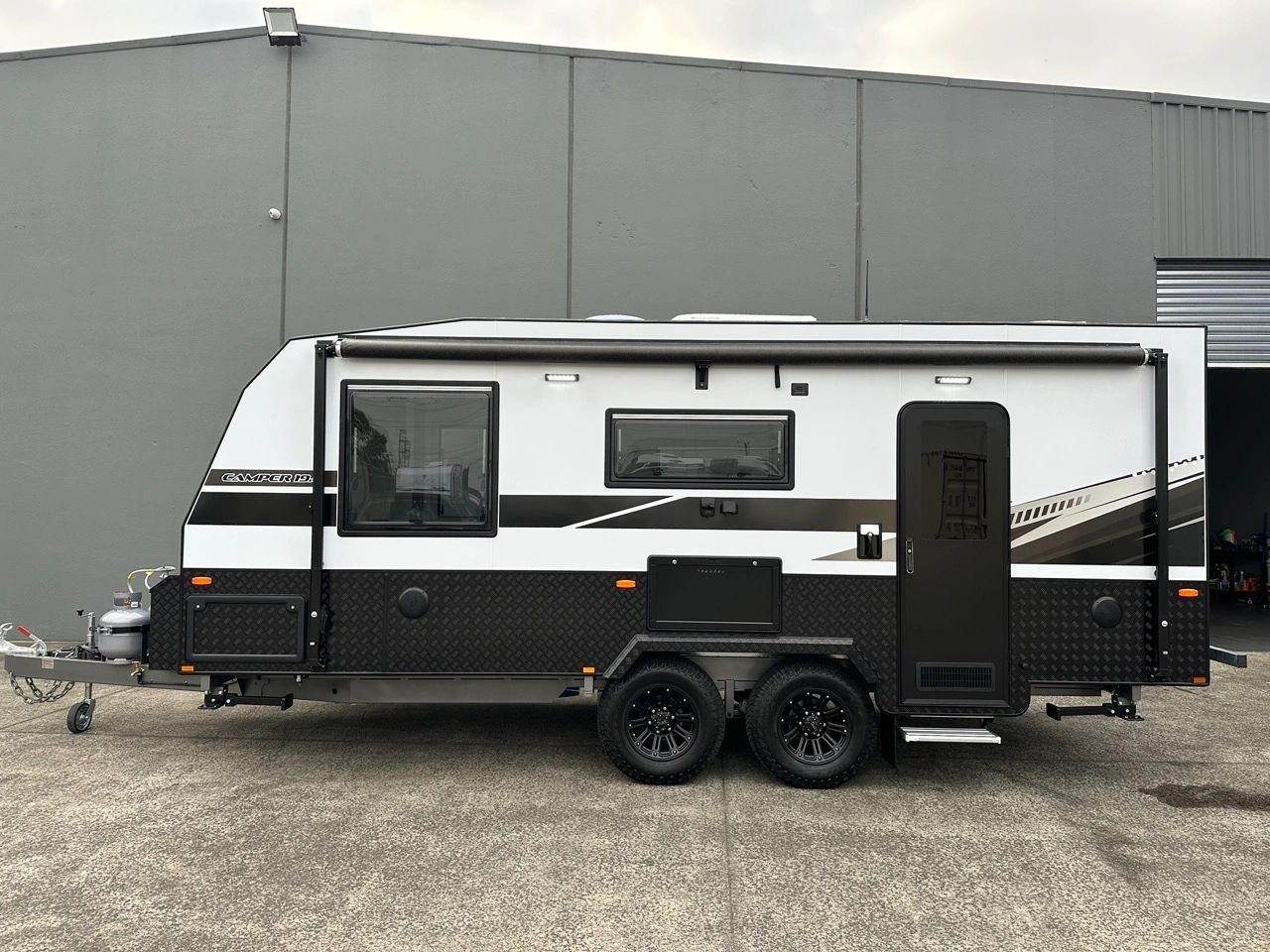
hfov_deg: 71.6
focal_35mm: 24
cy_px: 476
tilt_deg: +2.2
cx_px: 635
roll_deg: -0.6
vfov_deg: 56.8
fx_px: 881
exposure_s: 1/564
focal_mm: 6.86
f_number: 1.78
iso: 80
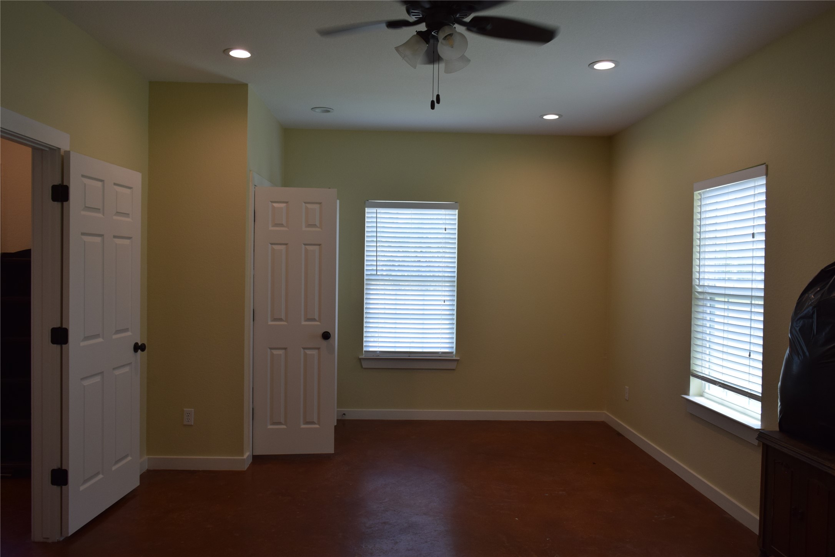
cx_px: 418
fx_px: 626
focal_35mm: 27
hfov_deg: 67.4
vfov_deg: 47.9
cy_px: 278
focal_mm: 18
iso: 400
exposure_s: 1/100
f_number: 5
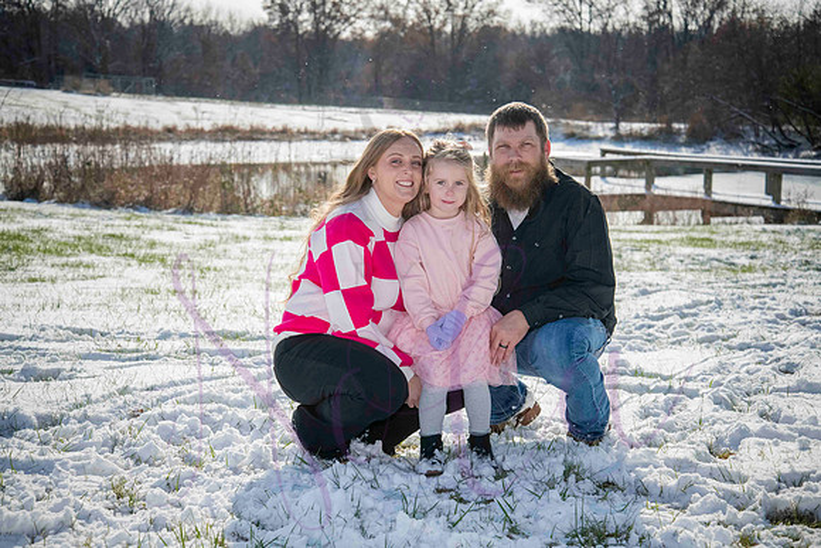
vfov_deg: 20.9
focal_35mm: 65
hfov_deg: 31.0
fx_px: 1483
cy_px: 274
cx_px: 410
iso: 800
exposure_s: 1/2500
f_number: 7.1
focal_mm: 65
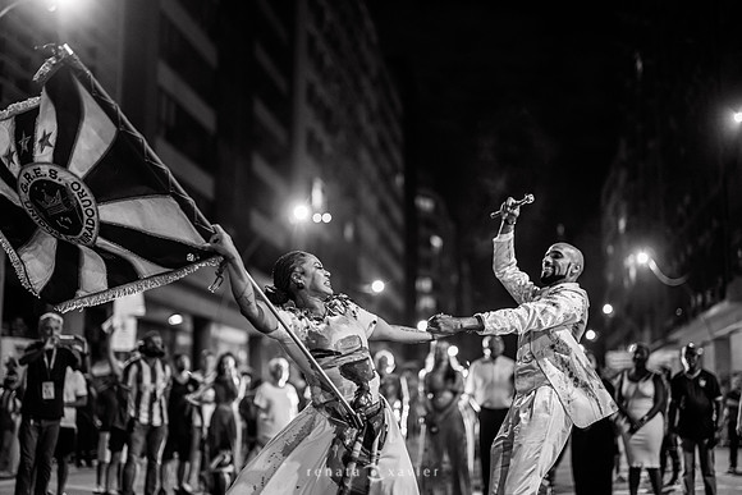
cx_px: 371
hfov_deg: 39.6
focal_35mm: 50
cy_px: 248
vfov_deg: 27.0
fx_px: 1031
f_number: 1.2
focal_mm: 50
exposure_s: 1/320
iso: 2000
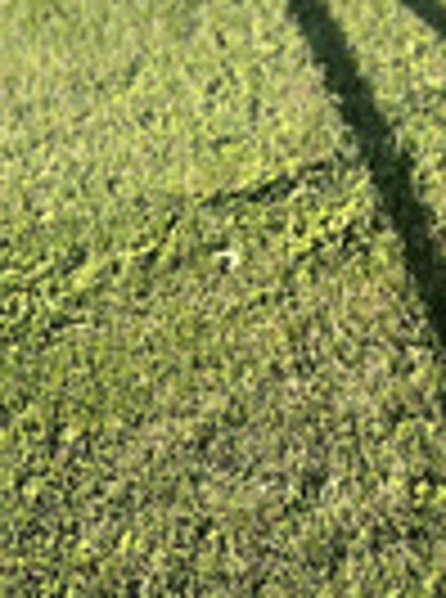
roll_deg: -0.3
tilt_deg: -19.8
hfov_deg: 13.6
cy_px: -166
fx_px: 1692
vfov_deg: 18.7
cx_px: 786
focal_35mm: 98
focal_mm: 5.7
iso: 50
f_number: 1.5
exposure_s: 1/1280
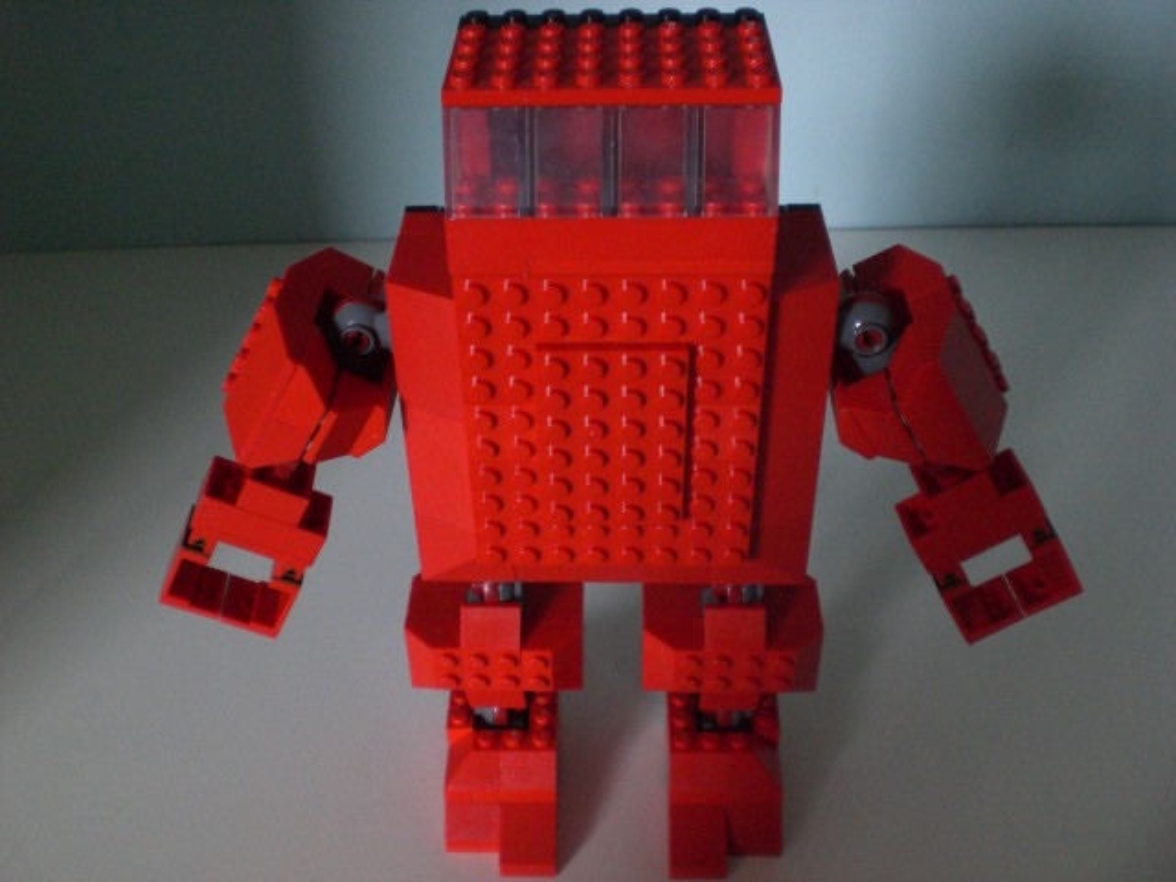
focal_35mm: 38
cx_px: 588
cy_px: 441
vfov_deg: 37.7
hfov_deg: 49.0
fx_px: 1291
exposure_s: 1/125
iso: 400
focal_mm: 6.3
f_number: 3.1
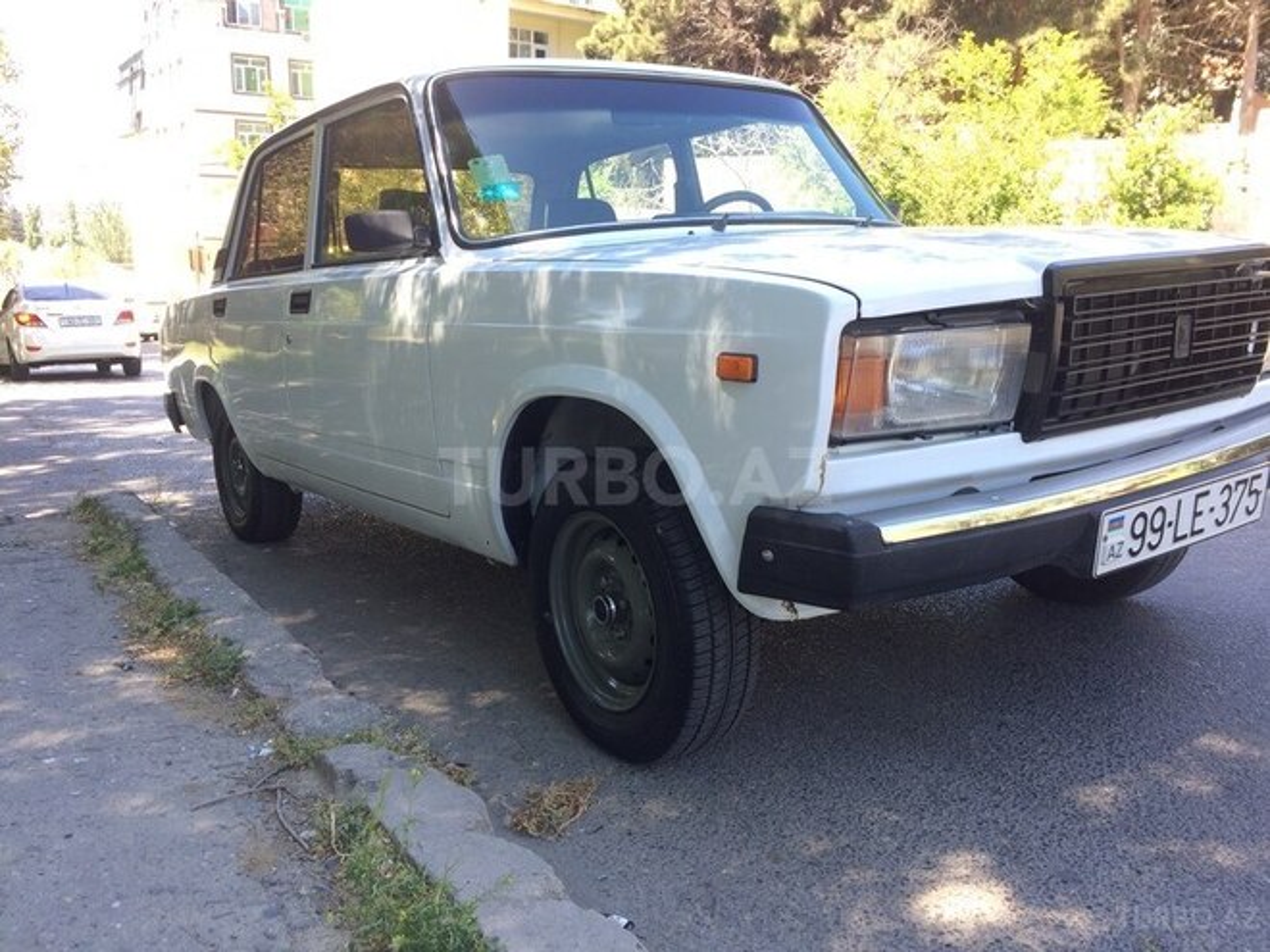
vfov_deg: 48.2
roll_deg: -1.3
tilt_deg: -11.1
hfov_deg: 61.7
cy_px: 476
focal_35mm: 29
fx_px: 1064
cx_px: 635
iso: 32
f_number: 2.2
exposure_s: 1/157
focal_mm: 4.15
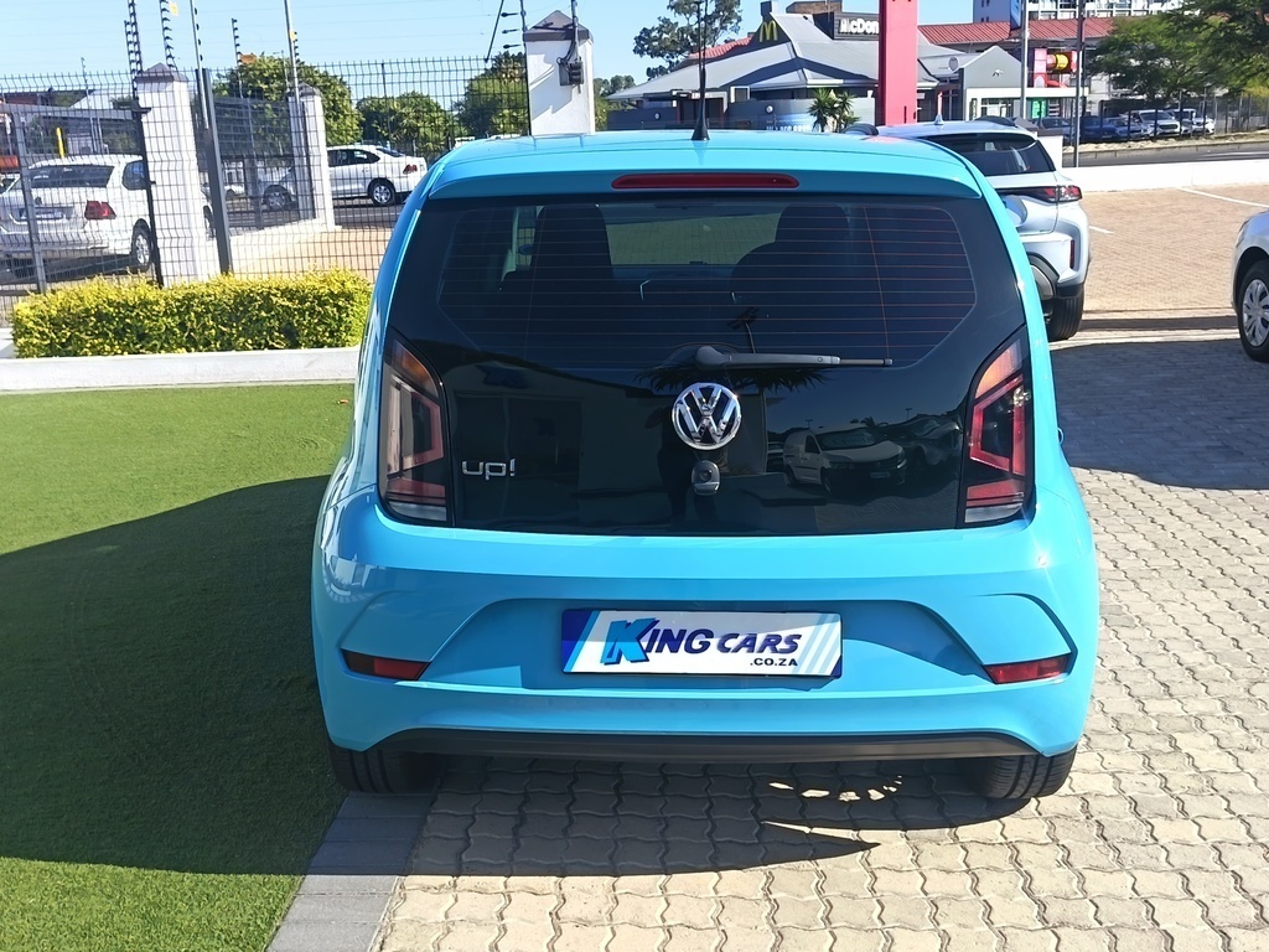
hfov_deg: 51.4
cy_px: 476
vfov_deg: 39.7
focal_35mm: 36
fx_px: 1320
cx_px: 634
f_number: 1.75
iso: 100
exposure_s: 1/493
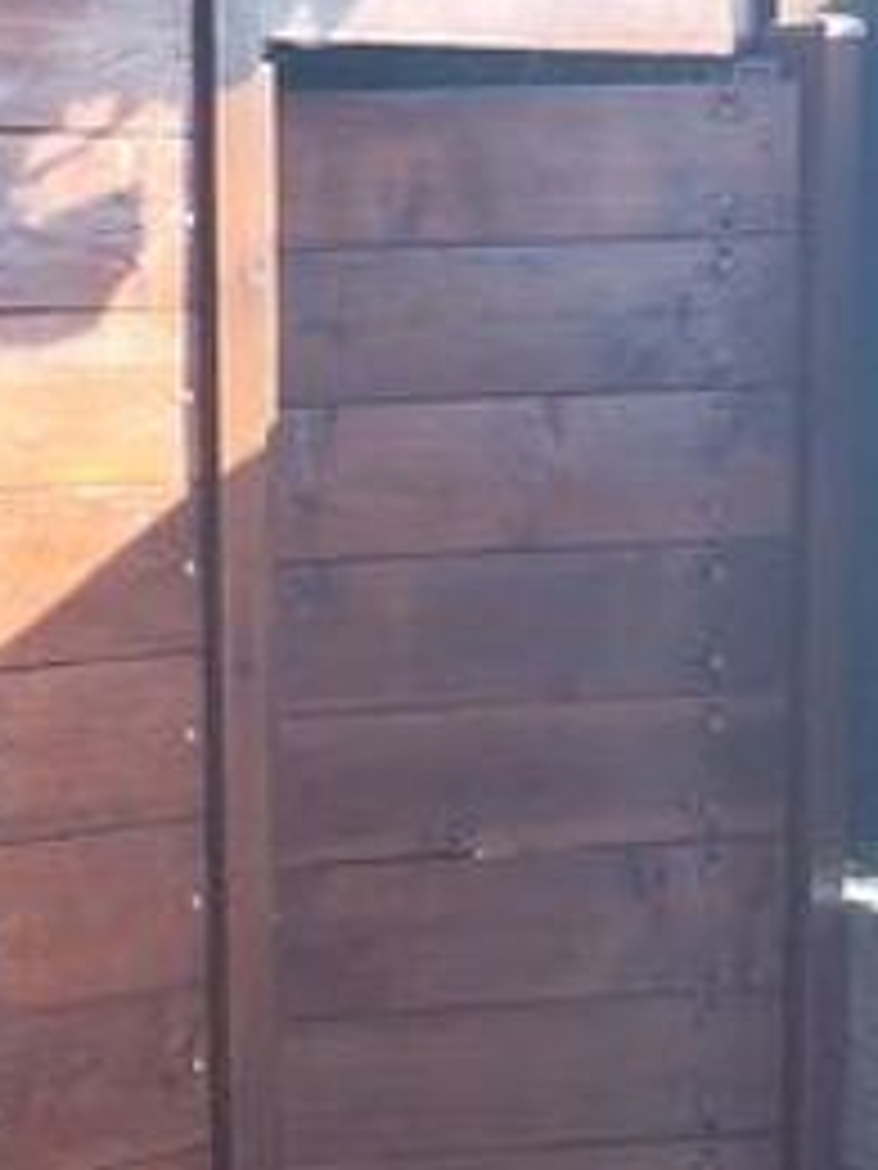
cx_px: -869
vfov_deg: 15.2
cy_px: 1033
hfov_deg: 10.6
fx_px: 4329
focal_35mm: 128
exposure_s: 1/297
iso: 100
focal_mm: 4.15
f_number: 1.8
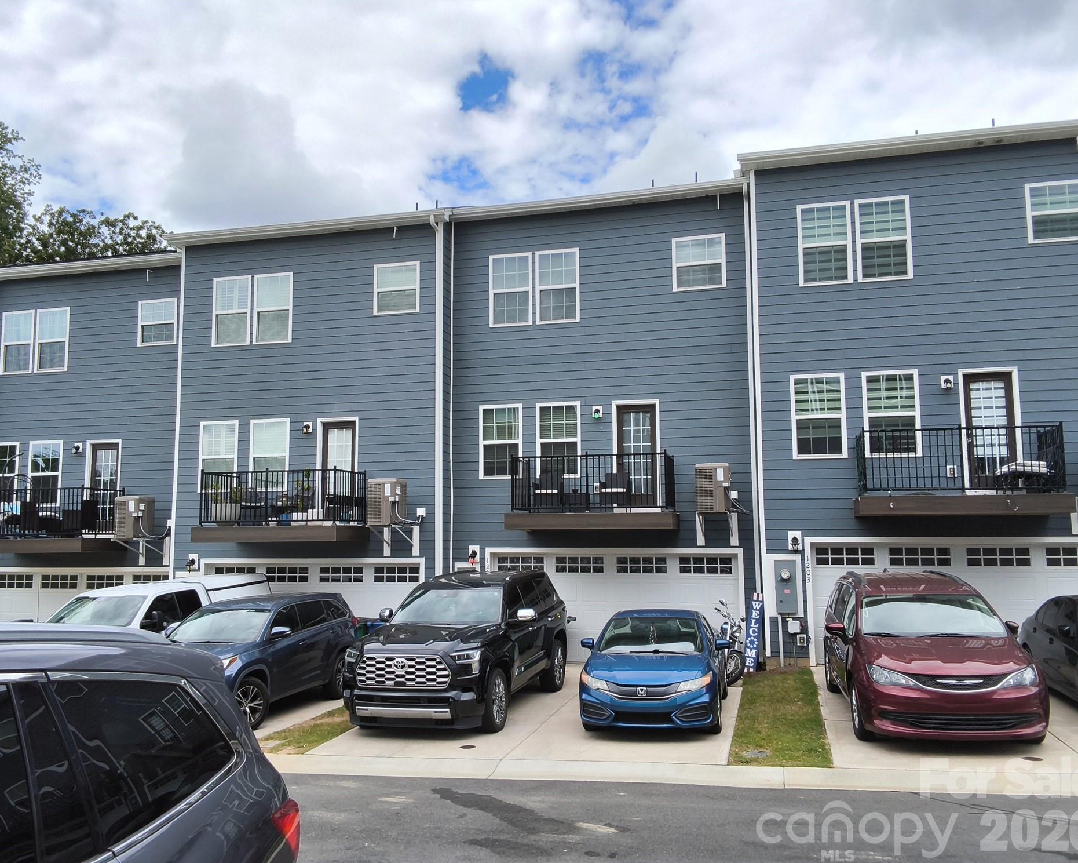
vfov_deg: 50.0
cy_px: 427
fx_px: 925
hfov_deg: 60.4
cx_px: 511
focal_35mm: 29
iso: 32
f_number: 2
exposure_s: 1/1471
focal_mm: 2.87
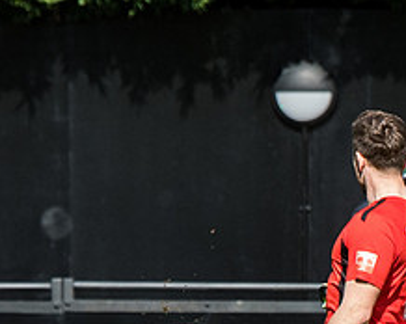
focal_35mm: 1210
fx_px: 14526
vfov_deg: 1.3
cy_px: 560
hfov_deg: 1.6
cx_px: 544
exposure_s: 1/2500
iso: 400
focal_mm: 165
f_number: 4
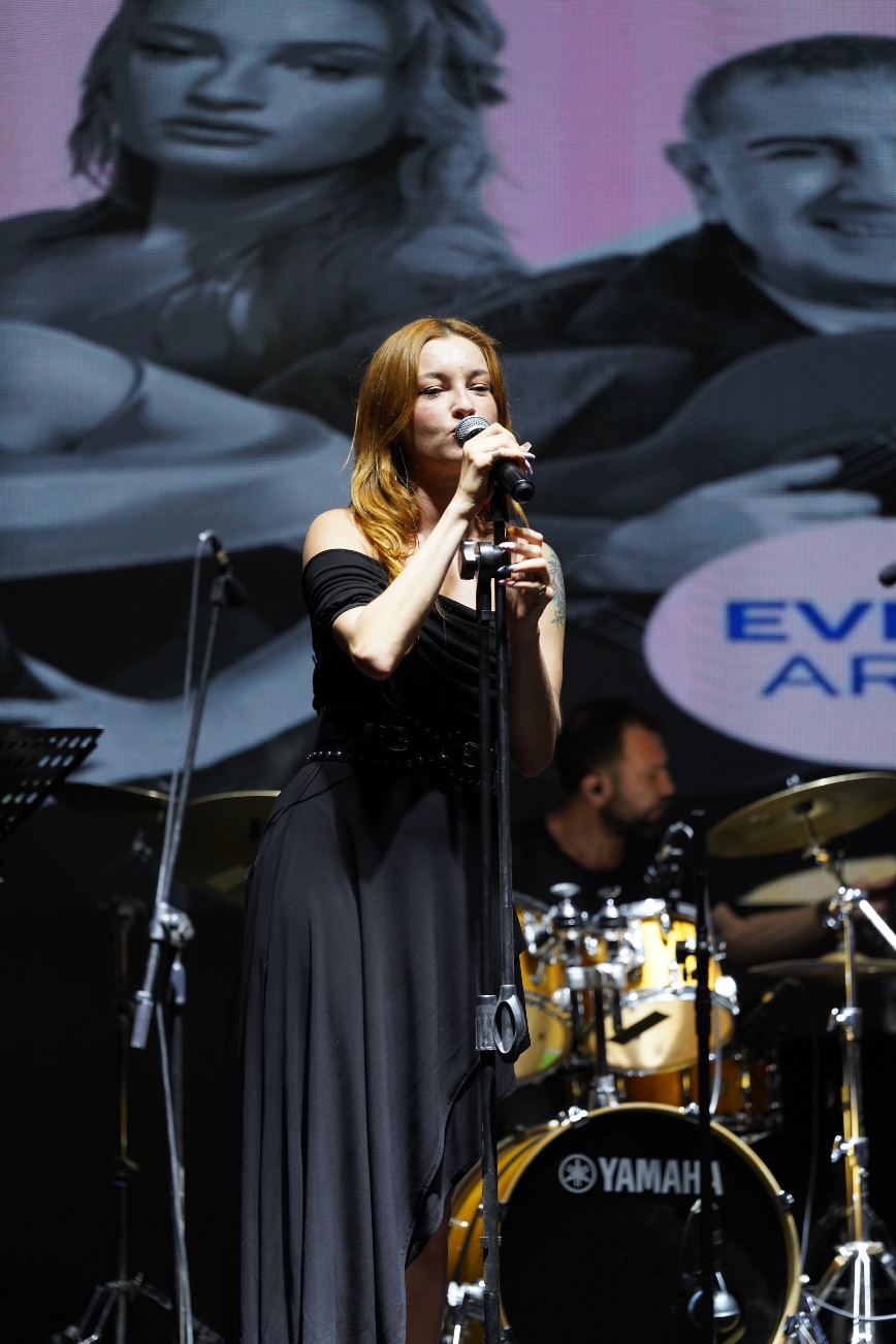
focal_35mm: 144
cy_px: 672
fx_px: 5376
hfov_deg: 9.5
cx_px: 448
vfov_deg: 14.3
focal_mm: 144
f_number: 2.8
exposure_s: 1/160
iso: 1000
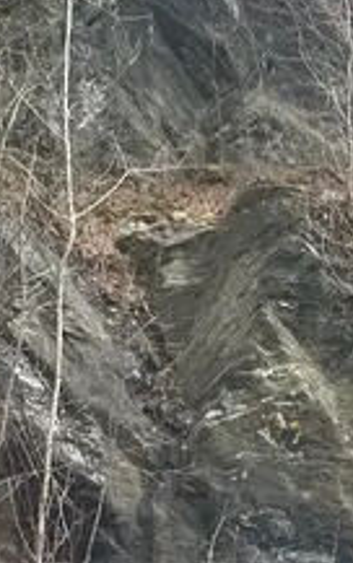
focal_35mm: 93
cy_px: 894
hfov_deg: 13.7
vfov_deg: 19.0
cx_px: 431
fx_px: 1429
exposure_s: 1/676
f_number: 1.6
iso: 50
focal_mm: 5.1
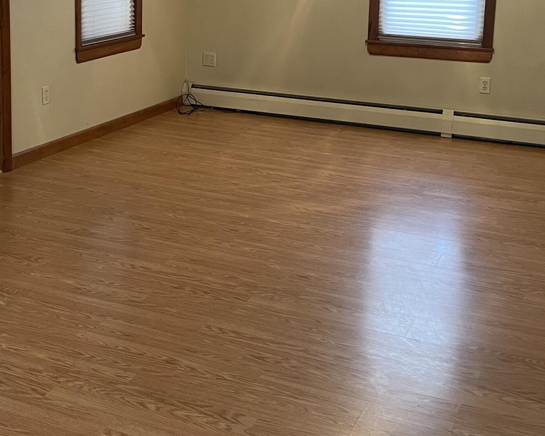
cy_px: 57
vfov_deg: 26.8
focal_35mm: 55
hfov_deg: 33.9
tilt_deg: -8.7
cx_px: 196
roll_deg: -0.7
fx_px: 887
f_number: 1.6
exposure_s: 1/60
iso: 250
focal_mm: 4.2
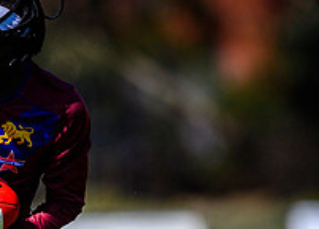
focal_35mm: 1867
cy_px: 227
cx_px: 13
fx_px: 16932
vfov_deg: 0.8
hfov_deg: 1.1
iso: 160
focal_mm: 500
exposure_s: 1/2500
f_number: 4
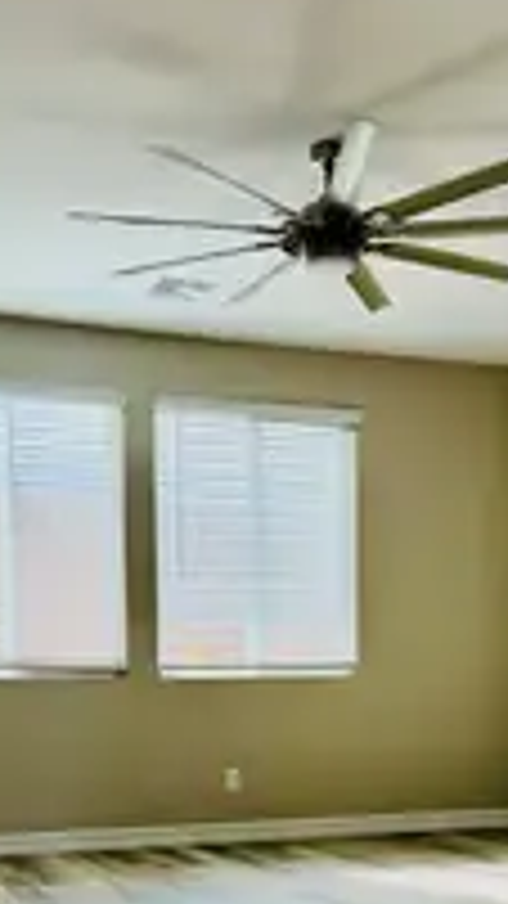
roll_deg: +0.1
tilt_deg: -3.2
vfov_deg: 38.0
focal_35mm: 52
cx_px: 265
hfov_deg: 23.0
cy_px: 760
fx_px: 1246
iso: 100
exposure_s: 1/393
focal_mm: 6.76
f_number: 1.78
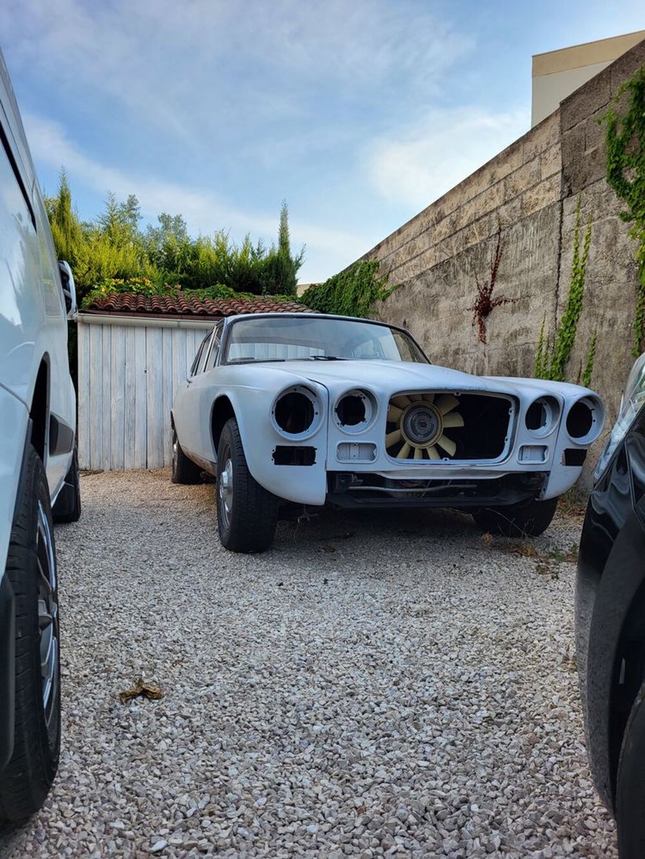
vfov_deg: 67.3
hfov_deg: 53.1
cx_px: 322
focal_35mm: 26
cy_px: 430
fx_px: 646
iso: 40
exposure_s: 1/984
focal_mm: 5.4
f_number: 1.8
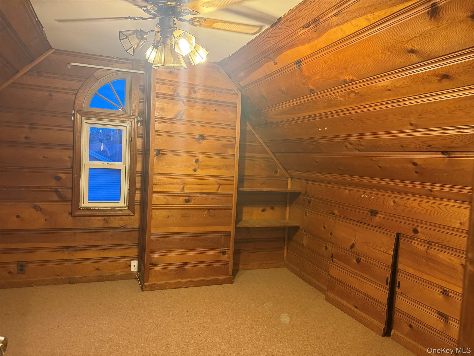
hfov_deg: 71.6
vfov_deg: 56.8
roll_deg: -2.8
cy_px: 178
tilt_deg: -3.2
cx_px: 237
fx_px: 329
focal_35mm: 24
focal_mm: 6.76
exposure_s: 1/60
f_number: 1.78
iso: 640
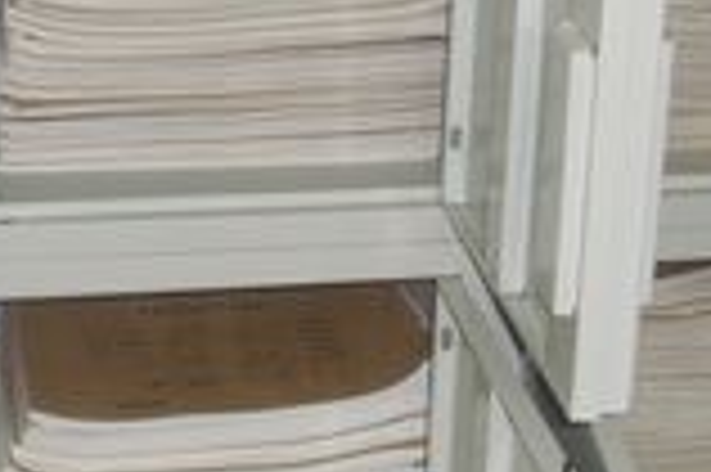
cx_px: 378
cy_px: 52
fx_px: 2072
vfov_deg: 12.9
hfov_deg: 19.5
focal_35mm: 105
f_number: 3
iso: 100
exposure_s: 1/45
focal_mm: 6.3
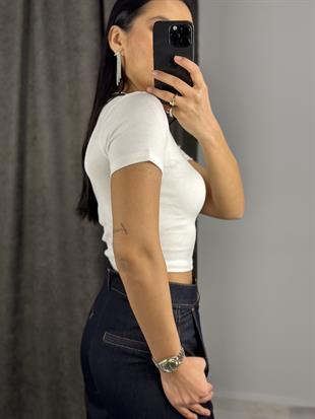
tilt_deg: -27.0
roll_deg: -1.6
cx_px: 158
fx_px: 582
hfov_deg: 30.3
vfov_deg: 39.6
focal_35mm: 48
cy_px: 210
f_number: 1.78
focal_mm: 6.86
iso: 125
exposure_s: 1/100
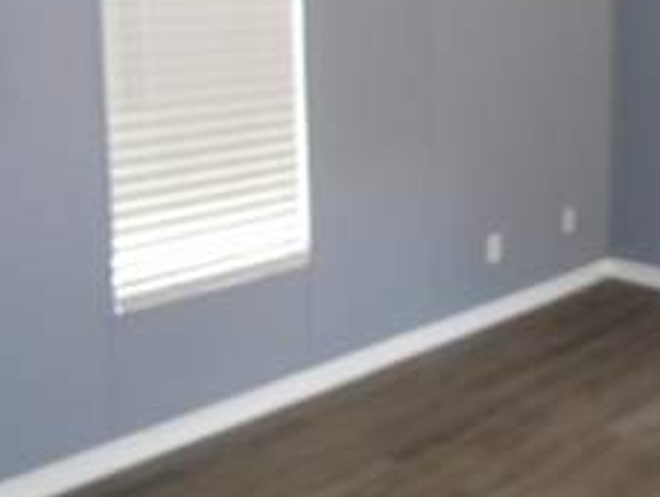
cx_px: 605
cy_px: 110
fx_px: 1012
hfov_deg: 34.0
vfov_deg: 27.1
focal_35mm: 53
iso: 200
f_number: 4.3
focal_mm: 4.4
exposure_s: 1/30
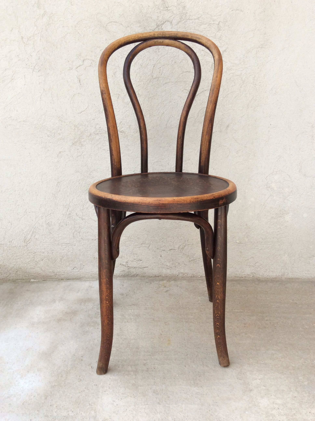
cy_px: 210
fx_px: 389
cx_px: 158
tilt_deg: -13.5
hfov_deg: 44.1
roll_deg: +1.1
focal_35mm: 32
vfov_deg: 56.9
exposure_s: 1/566
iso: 32
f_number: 2.4
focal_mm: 3.3
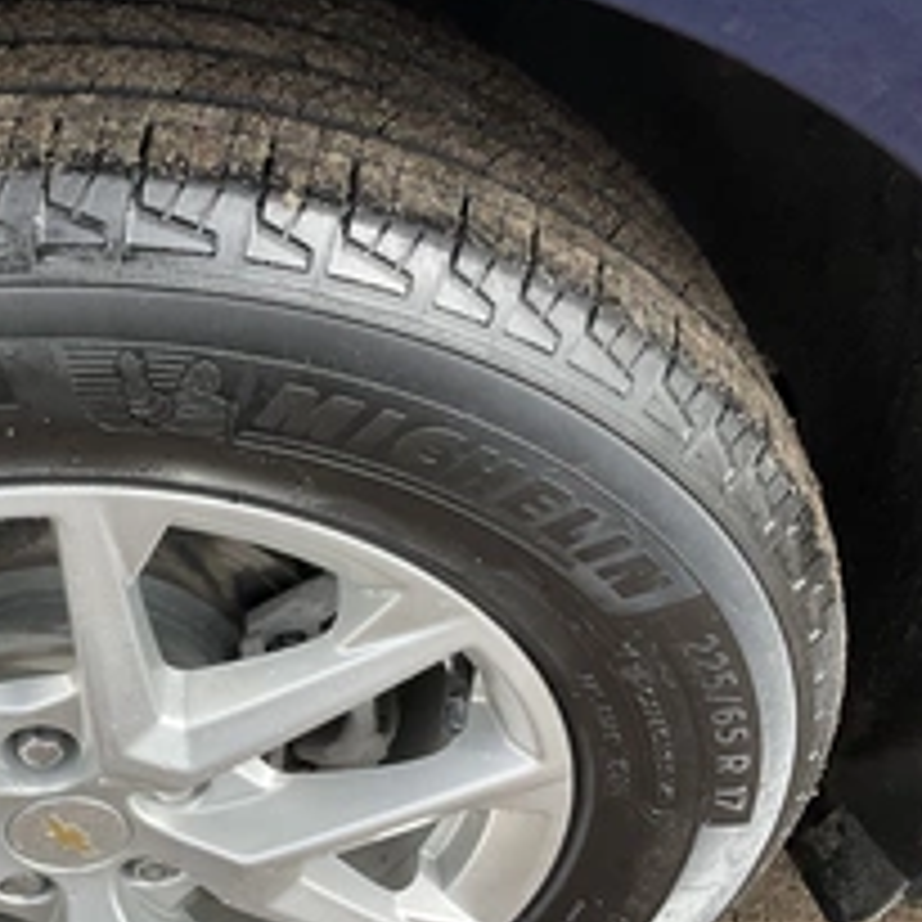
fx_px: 1507
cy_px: 607
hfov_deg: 32.6
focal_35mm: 50
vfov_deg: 33.8
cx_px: 121
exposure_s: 1/446
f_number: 1.8
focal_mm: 3
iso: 25
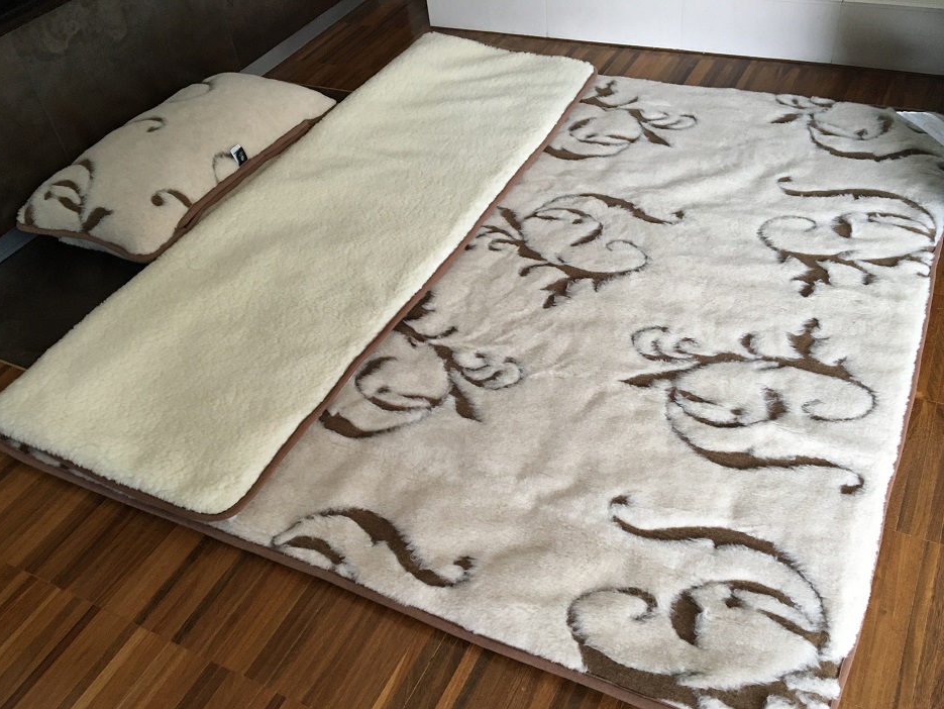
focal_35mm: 31
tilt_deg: -44.0
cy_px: 378
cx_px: 480
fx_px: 846
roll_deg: +8.3
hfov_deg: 58.3
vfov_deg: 45.4
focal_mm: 4.15
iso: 160
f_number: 2.2
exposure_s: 1/33
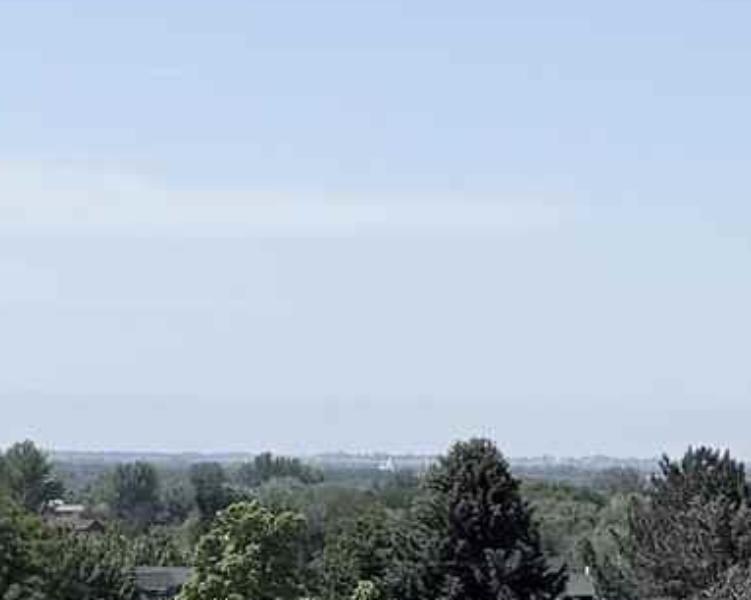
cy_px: 441
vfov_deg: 8.2
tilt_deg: -0.5
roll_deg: -0.3
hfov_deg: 10.1
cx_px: 857
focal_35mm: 188
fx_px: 4176
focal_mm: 6.76
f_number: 1.78
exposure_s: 1/8130
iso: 80
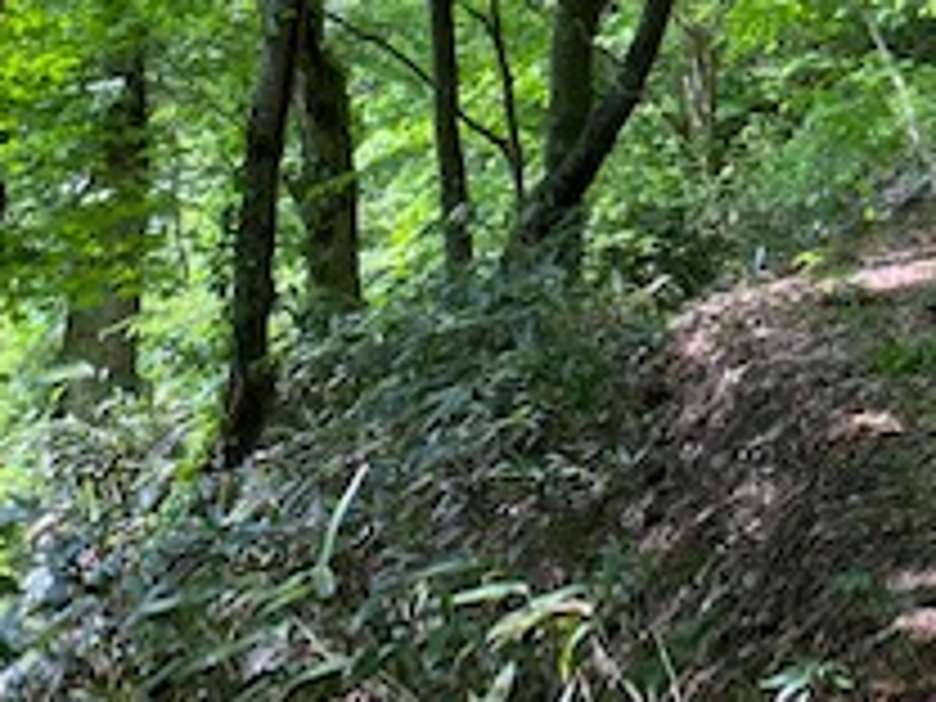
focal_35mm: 80
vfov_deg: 16.8
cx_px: 1161
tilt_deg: +10.9
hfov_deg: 22.3
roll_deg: +3.1
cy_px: -333
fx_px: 2163
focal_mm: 4.25
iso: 32
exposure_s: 1/154
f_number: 1.8
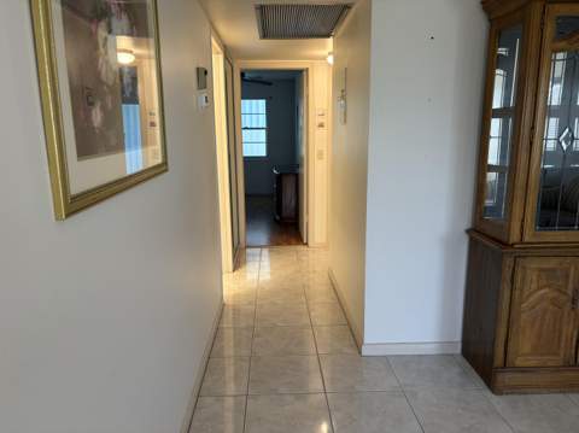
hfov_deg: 67.4
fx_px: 434
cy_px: 216
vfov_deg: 53.0
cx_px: 290
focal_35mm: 26
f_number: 1.6
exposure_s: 1/60
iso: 100
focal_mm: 5.96
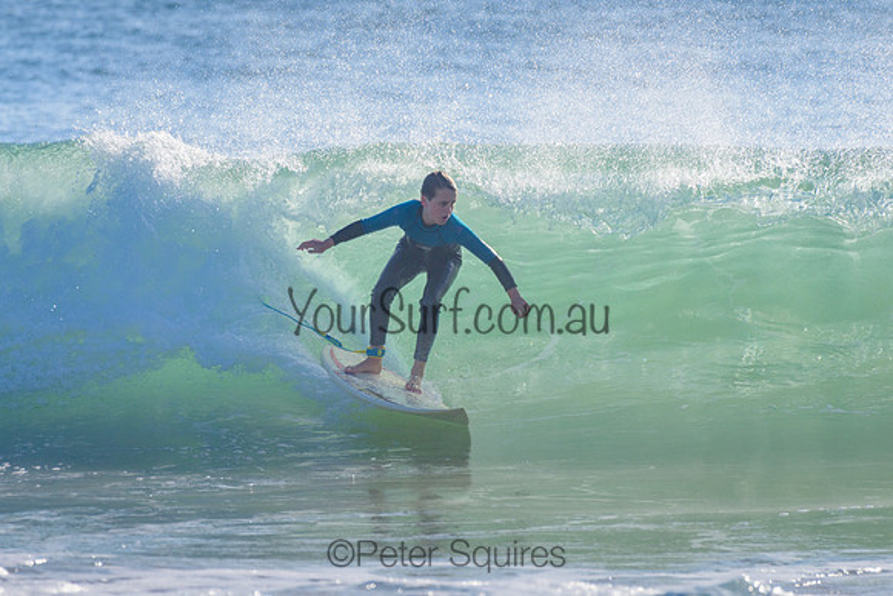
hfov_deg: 3.4
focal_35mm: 613
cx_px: 374
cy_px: 248
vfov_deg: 2.2
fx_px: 15209
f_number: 5.6
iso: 140
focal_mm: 500
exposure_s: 1/2000
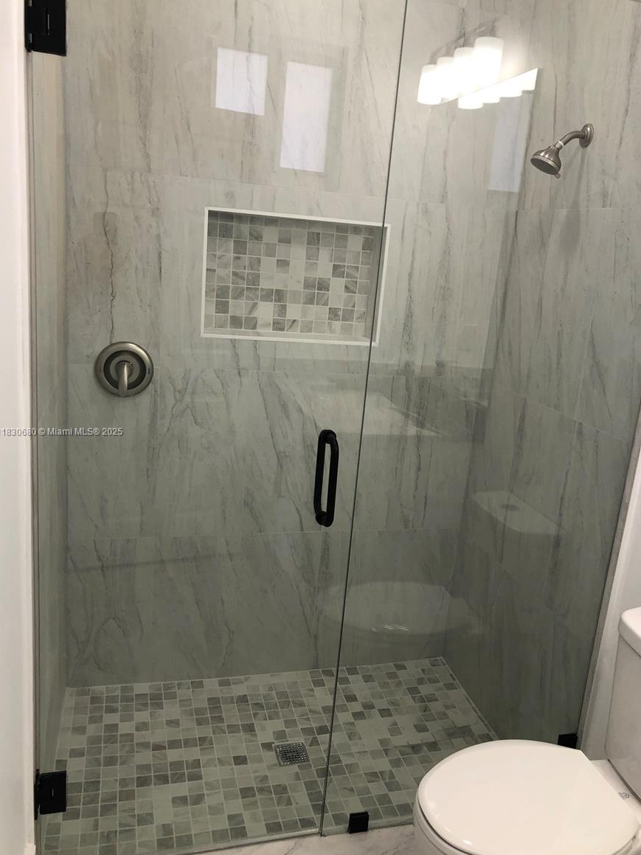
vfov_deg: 61.7
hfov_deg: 48.2
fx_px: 716
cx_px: 319
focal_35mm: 29
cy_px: 432
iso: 64
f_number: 1.8
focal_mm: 3.99
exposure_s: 1/120
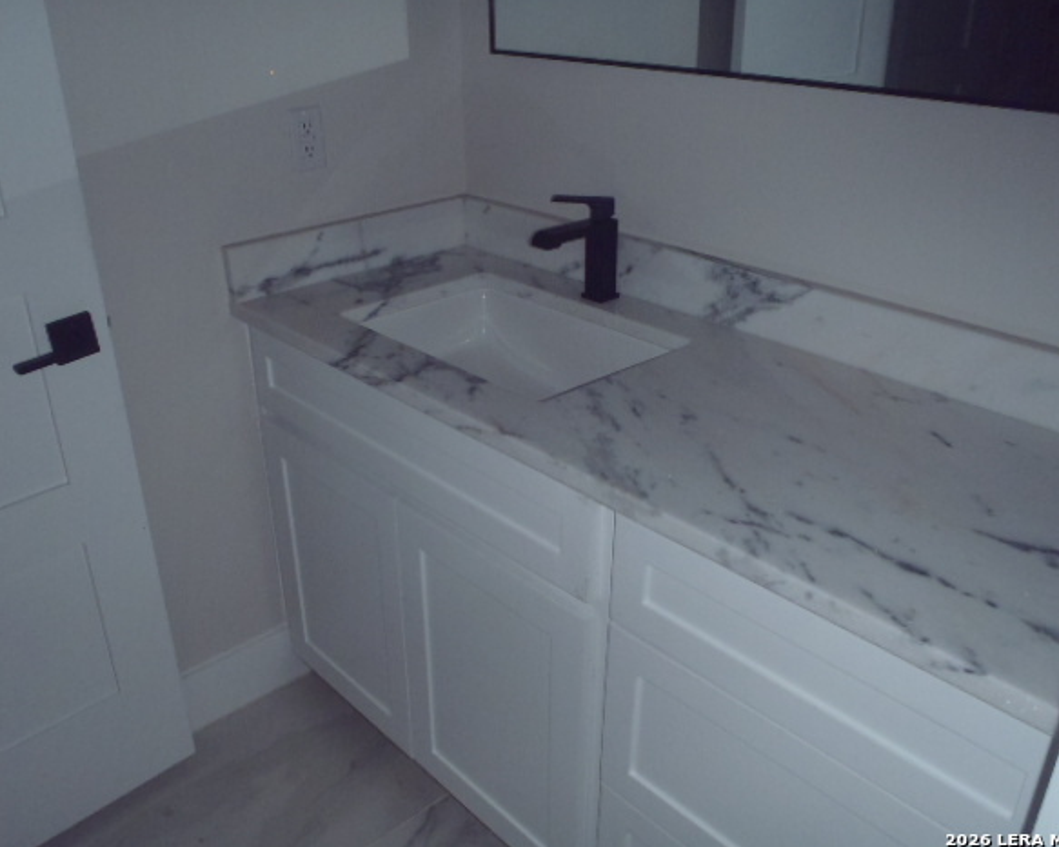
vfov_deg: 48.5
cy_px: 414
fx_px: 940
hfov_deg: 58.8
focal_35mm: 30
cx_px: 509
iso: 250
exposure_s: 1/250
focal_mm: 5
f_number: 10
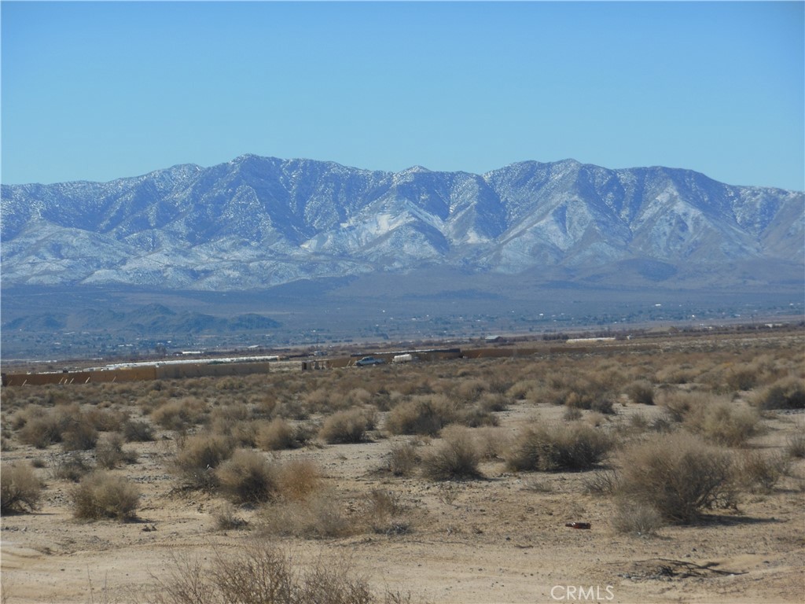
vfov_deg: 11.7
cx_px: 402
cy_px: 302
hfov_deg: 15.5
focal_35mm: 127
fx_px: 2953
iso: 125
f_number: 5
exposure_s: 1/1250
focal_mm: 22.6
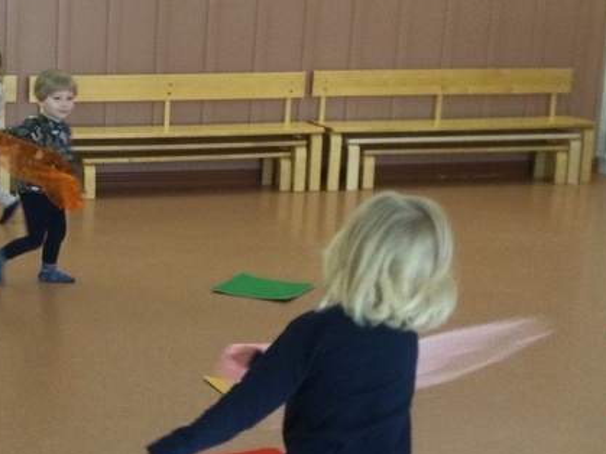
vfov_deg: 18.6
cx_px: -14
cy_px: 278
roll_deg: -0.6
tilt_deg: -13.9
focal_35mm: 79
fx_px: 1383
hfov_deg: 23.6
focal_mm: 3.3
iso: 80
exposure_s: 1/33
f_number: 2.4
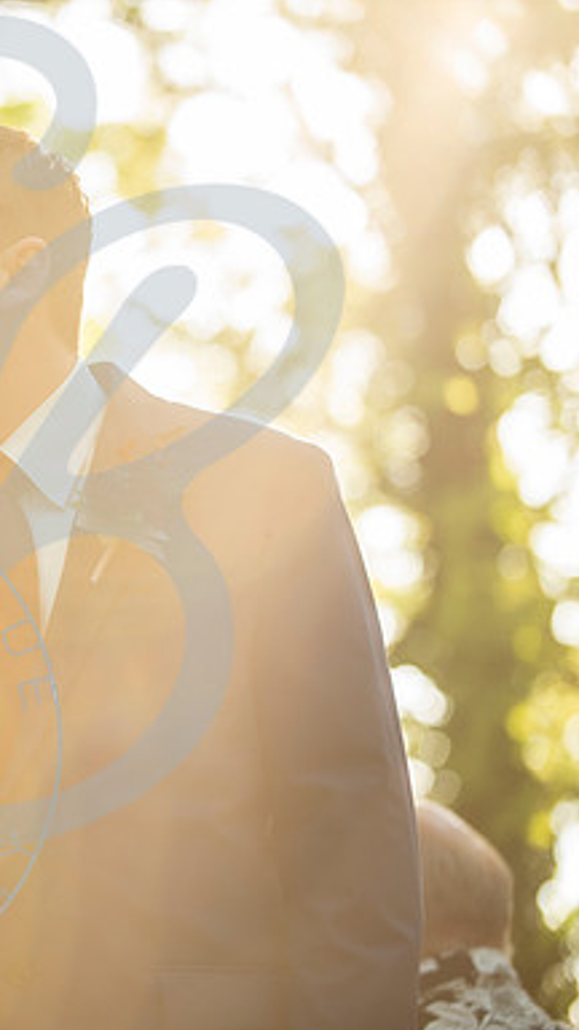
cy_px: 516
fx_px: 4231
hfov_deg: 7.8
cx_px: -80
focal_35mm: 155
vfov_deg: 13.9
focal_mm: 98
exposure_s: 1/250
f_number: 2.8
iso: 160
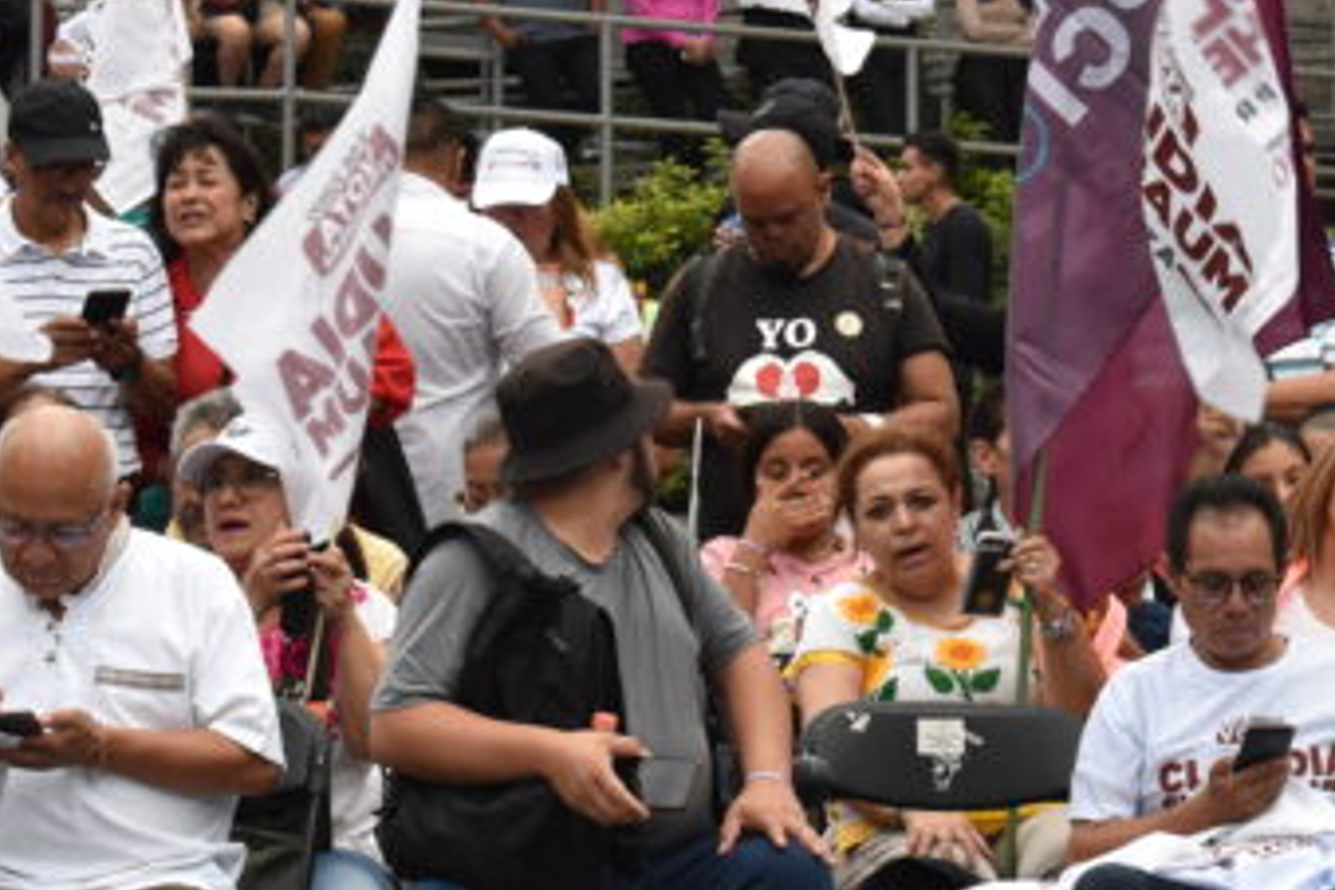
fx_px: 6939
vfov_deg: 7.3
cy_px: 71
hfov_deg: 10.9
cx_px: 1189
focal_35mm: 187
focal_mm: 55
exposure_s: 1/100
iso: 800
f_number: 9
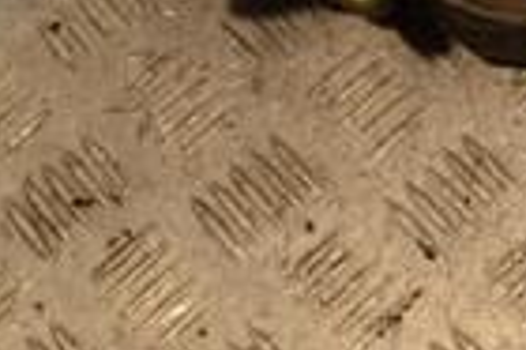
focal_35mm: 258
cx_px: 928
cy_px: -335
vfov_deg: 5.2
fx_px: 3765
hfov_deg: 7.8
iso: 800
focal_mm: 40
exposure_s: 1/200
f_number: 9
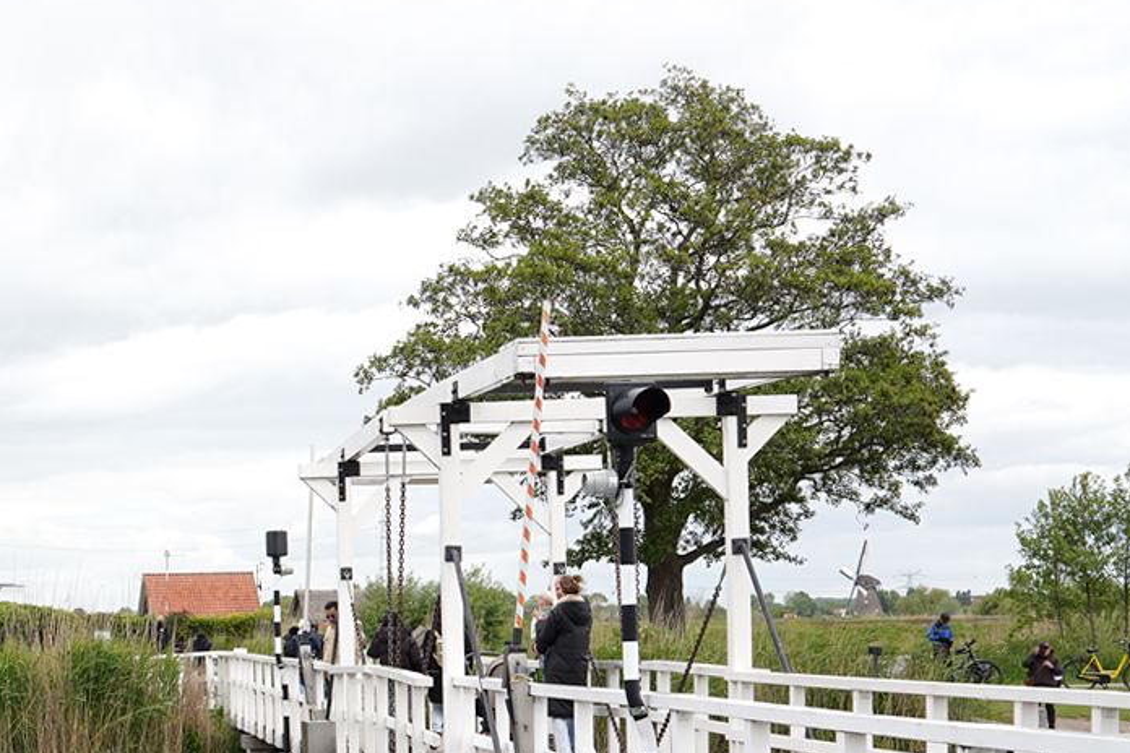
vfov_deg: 19.4
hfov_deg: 26.6
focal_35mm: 69
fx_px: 2166
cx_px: -146
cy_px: 646
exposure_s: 1/100
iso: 100
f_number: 9
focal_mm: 24
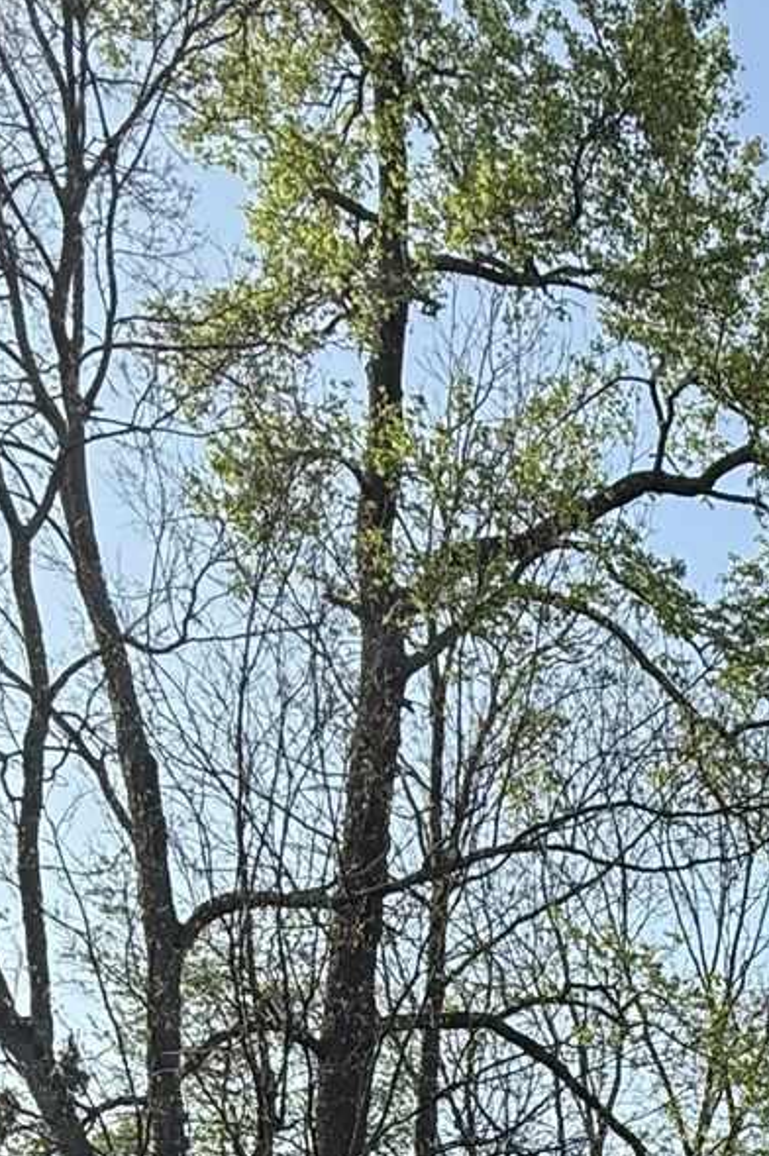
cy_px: 1704
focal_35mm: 57
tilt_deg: +2.6
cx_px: 948
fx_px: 1828
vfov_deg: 26.3
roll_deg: -1.6
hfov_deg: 21.8
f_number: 2.2
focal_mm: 2.22
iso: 50
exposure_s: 1/1050
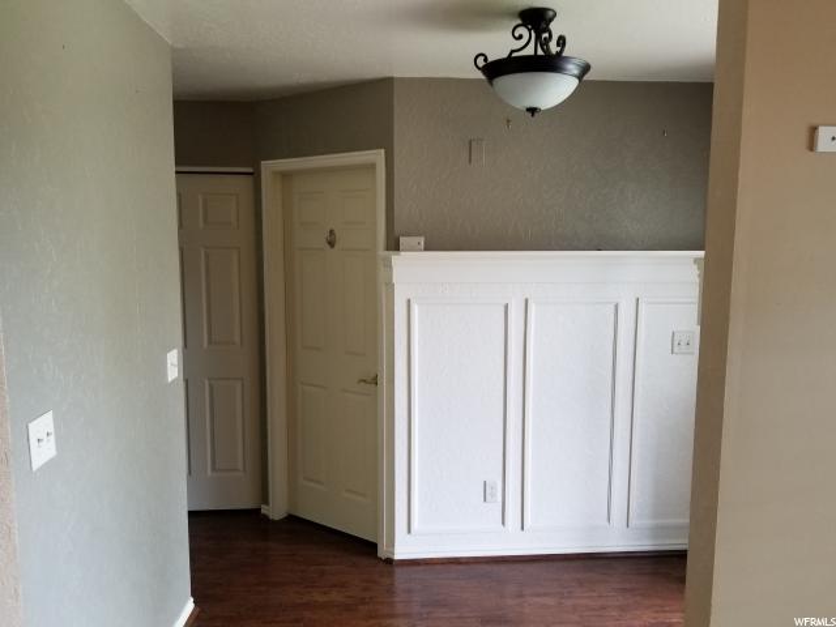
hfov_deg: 67.3
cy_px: 314
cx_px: 418
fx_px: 628
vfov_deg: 53.1
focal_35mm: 26
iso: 160
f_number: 1.7
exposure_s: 1/60
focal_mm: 4.25
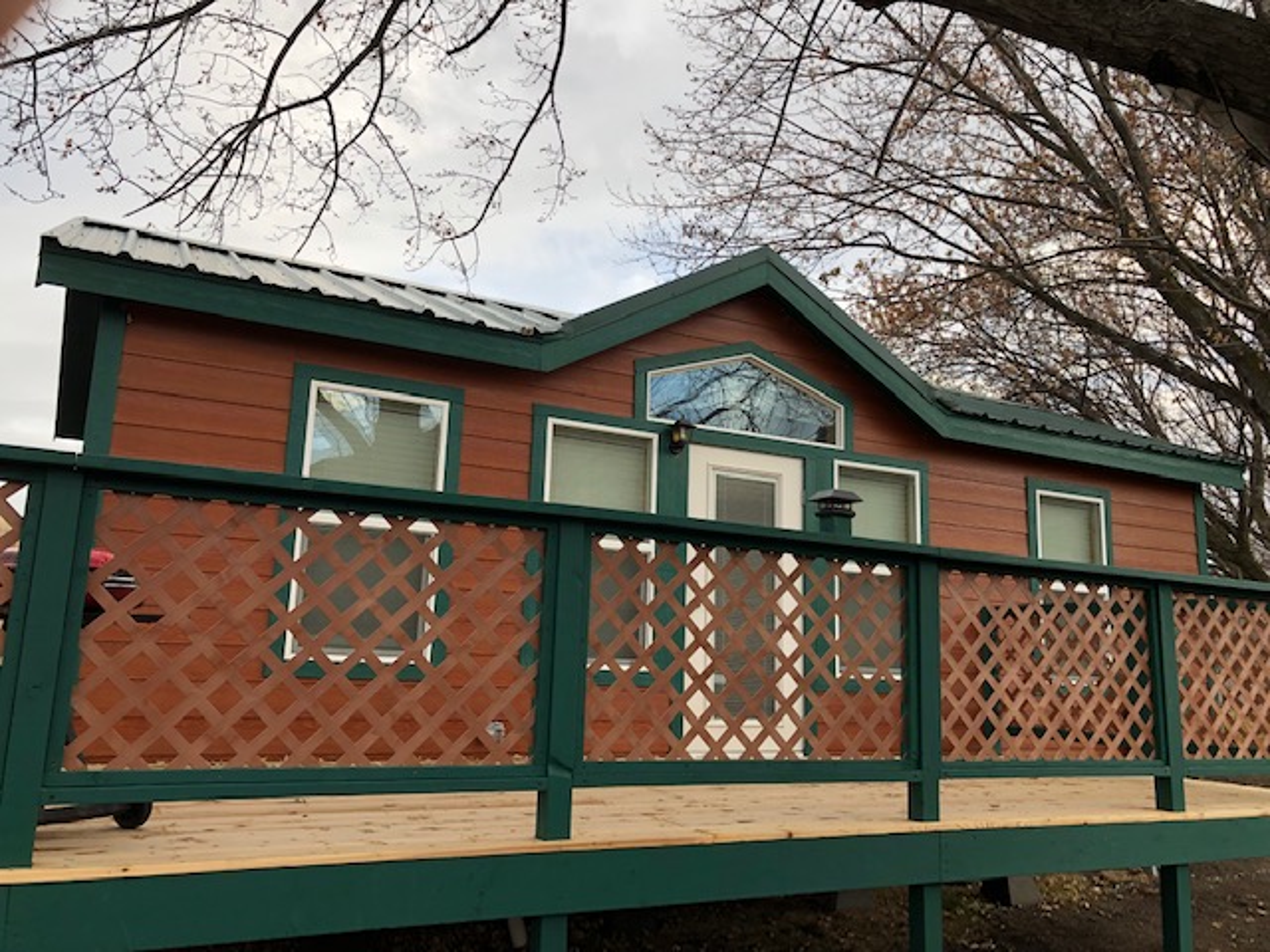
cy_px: 476
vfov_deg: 49.7
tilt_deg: +11.1
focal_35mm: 28
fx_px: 1027
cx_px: 635
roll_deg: -2.4
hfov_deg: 63.4
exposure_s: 1/170
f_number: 1.8
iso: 20
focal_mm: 3.99
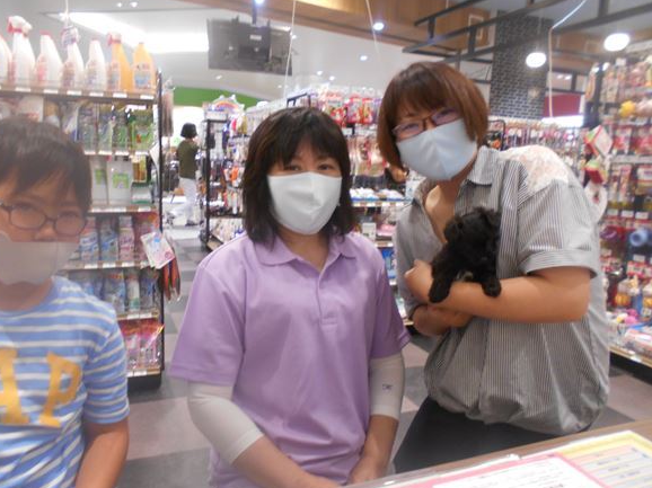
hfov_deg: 65.3
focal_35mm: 27
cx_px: 324
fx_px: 508
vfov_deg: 51.3
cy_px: 243
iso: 280
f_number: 3.2
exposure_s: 1/30
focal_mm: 4.6
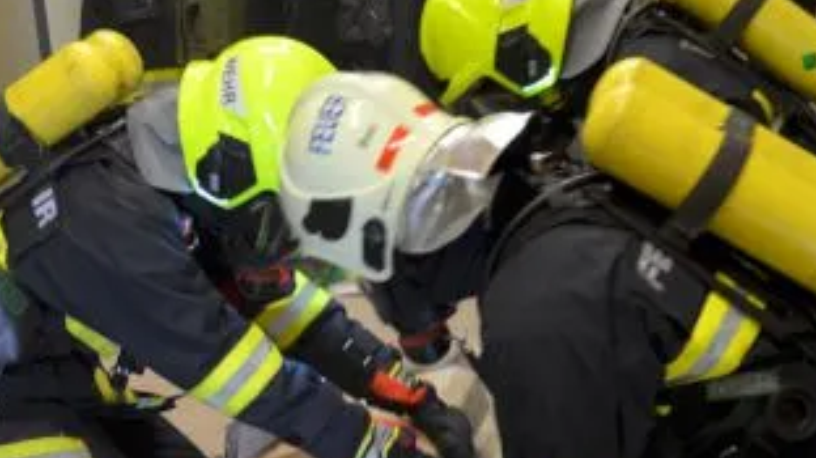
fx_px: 1838
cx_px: 356
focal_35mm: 85
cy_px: 434
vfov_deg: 14.0
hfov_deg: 25.0
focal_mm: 26
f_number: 4
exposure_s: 1/50
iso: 1600
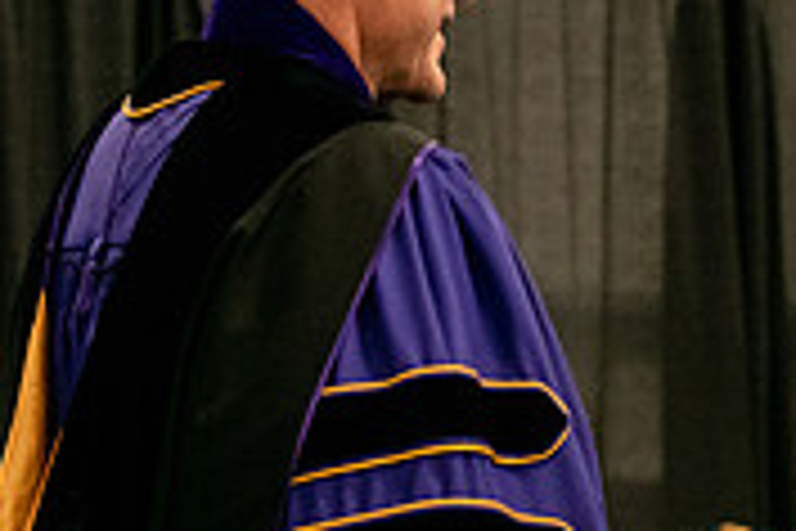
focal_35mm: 279
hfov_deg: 7.3
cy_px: 461
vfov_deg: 4.9
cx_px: 827
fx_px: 6169
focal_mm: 85
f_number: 5.6
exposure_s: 1/200
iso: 1600
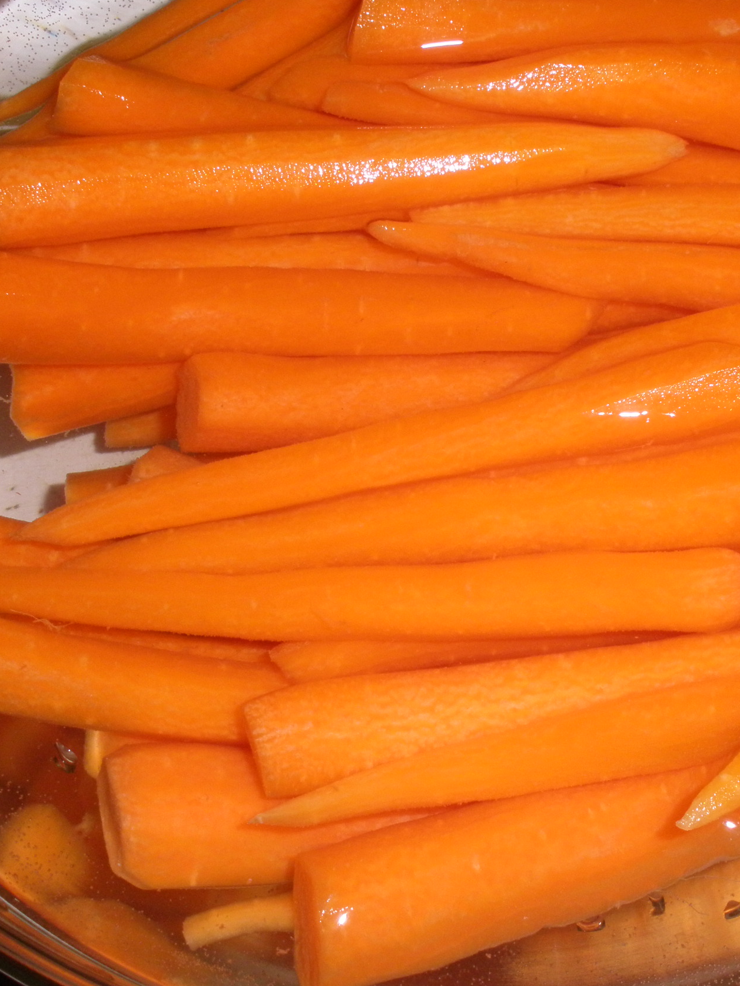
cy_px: 454
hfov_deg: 26.3
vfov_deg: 34.9
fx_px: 1568
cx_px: 521
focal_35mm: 55
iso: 160
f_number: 5.6
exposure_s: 1/30
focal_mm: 6.3
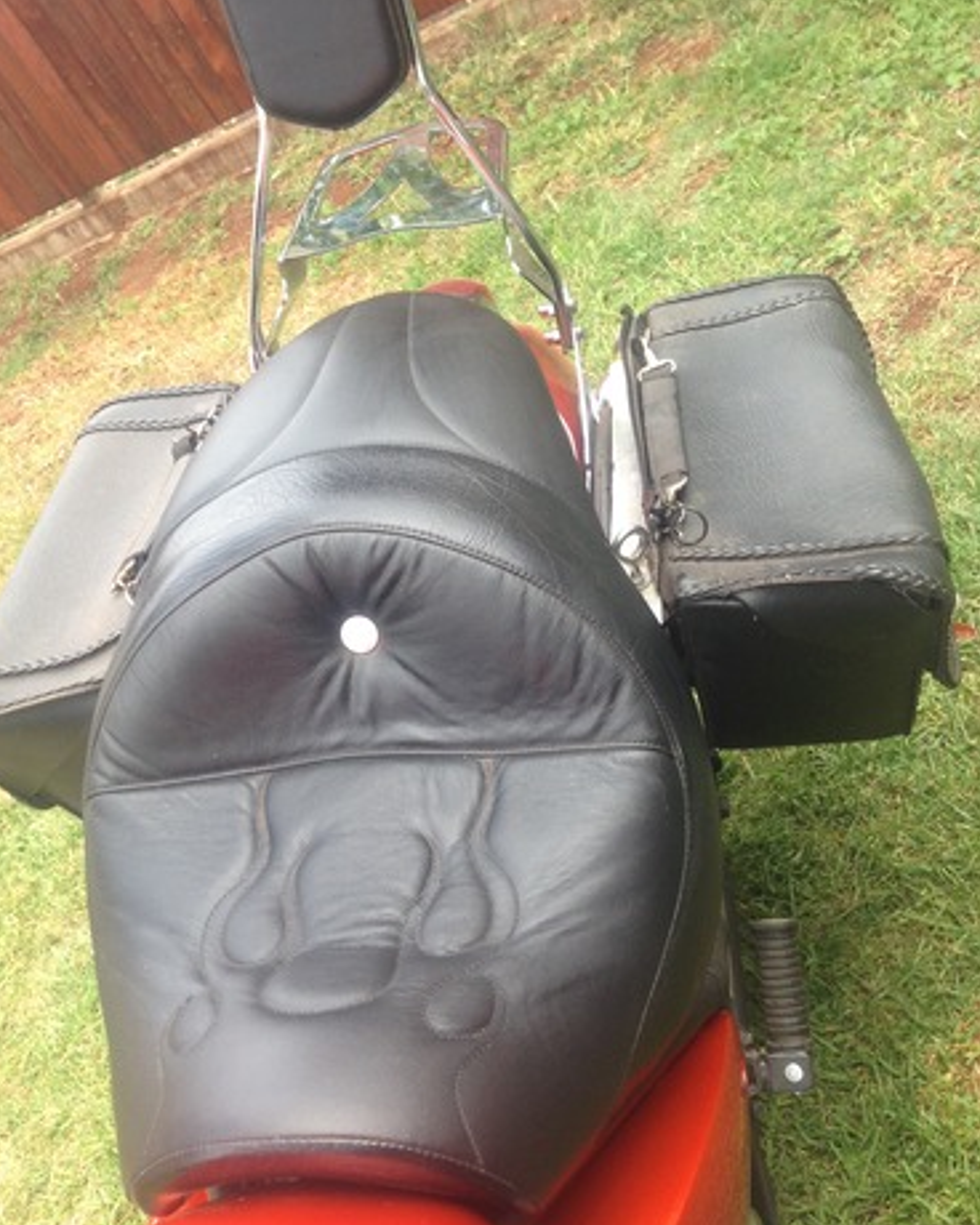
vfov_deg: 43.8
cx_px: 445
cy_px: 565
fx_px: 1523
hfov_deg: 35.6
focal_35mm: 42
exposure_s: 1/197
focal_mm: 4.12
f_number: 2.4
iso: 50
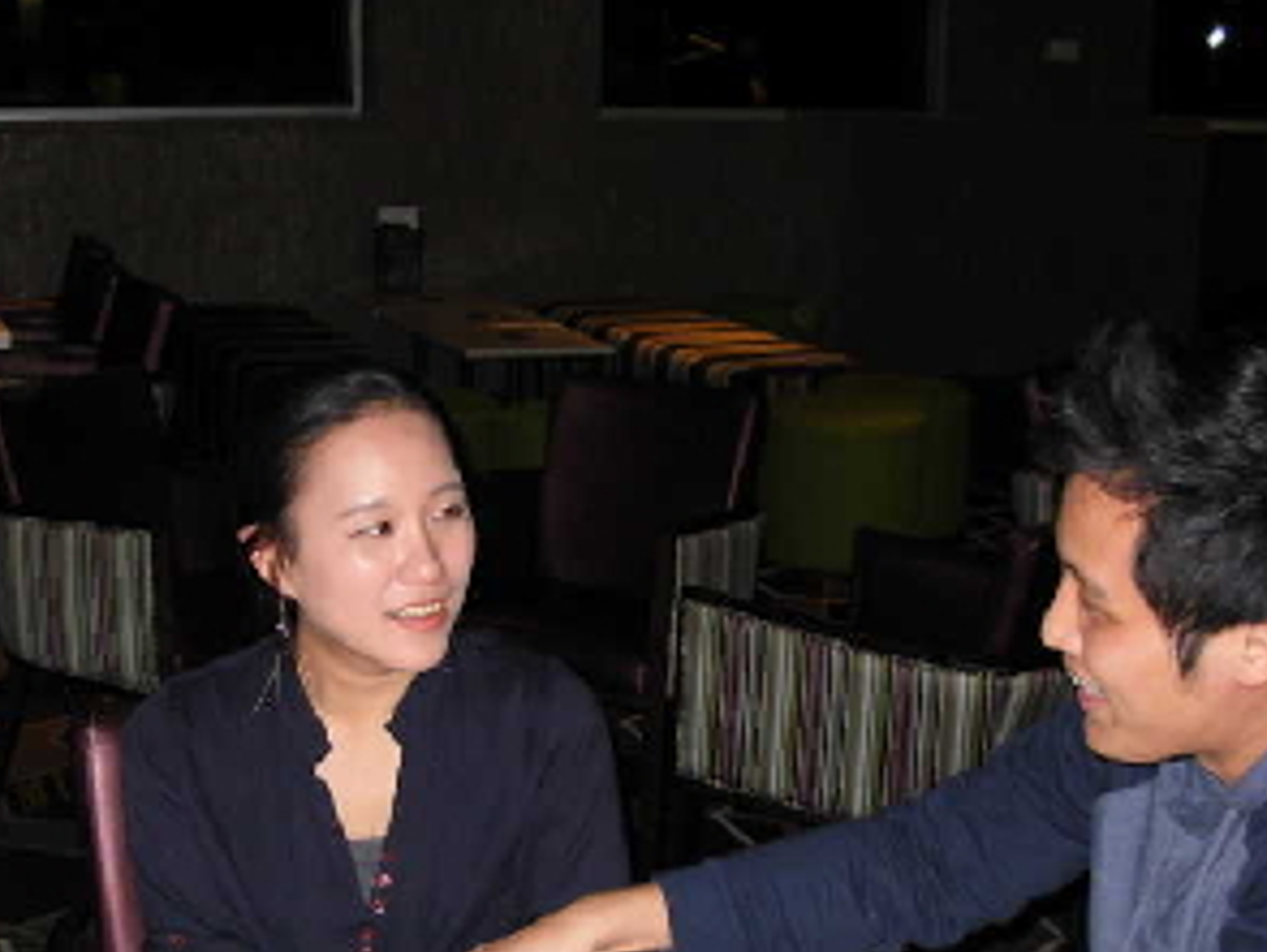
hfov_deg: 31.0
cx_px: 435
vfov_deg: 23.6
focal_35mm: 62
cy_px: 594
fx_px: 2271
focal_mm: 6.3
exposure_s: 1/67.8
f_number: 2.9
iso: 168
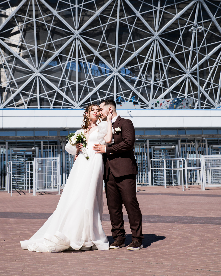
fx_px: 548
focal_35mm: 67
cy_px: 107
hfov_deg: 22.8
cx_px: 108
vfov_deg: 28.2
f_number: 8
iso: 125
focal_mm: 55
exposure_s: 1/800
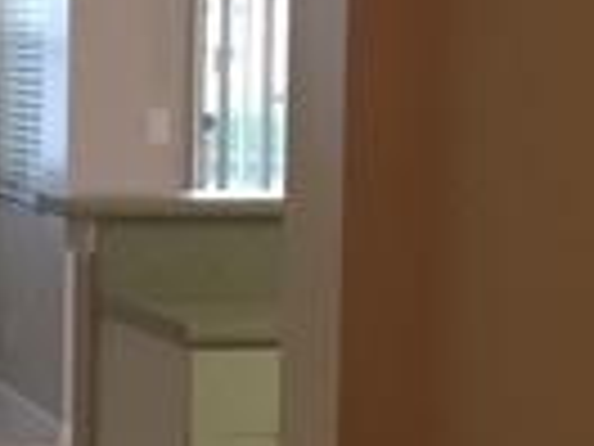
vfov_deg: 10.5
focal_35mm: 141
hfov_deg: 13.7
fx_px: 2420
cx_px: -90
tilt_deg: -4.8
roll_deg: -0.1
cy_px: 288
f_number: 2.2
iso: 40
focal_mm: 4.15
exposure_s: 1/15
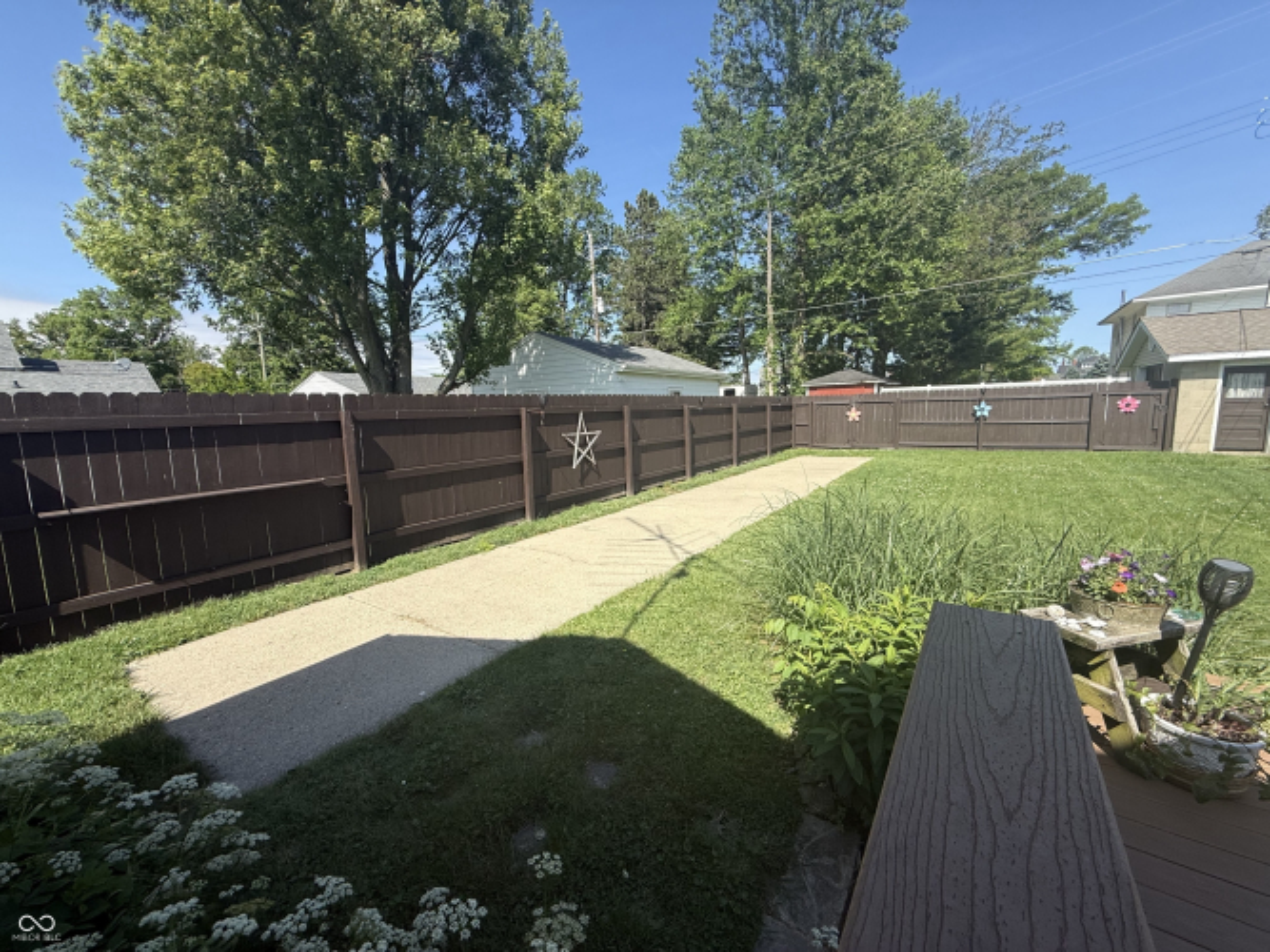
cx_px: 635
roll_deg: +1.8
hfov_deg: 102.1
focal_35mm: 14
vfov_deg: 85.7
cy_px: 476
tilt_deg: -6.5
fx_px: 514
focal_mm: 2.22
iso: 50
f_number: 2.2
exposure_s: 1/1399
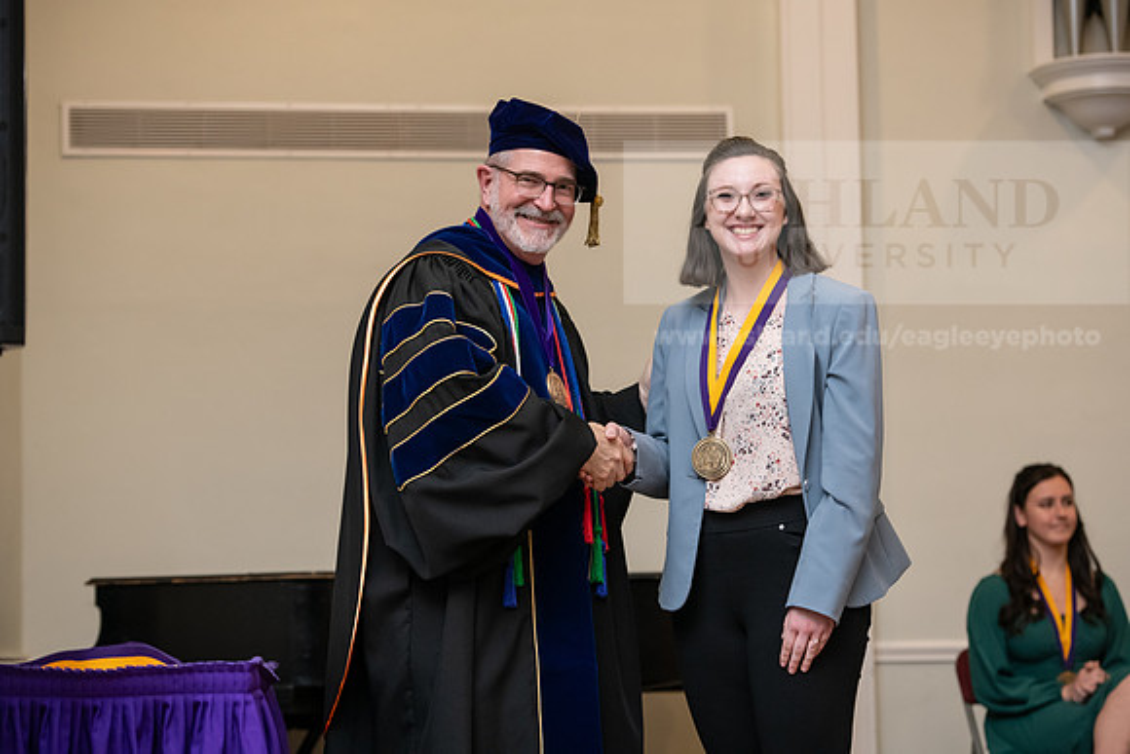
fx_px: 3202
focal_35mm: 102
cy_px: 377
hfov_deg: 20.0
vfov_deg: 13.4
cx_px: 565
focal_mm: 102
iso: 2000
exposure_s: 1/200
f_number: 4
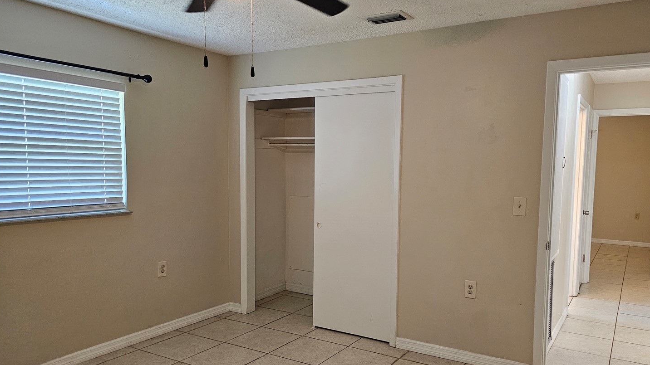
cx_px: 359
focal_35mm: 28
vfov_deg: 41.4
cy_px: 211
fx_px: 483
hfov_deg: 67.7
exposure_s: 1/120
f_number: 1.7
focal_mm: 6.3
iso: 800
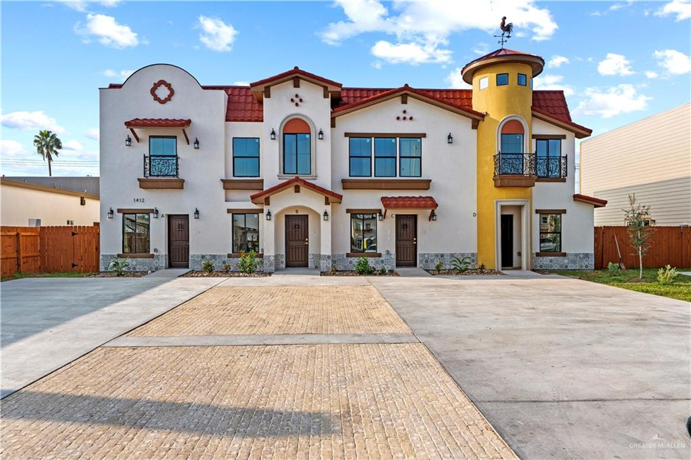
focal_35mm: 22
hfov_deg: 78.6
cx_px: 346
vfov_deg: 57.2
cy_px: 230
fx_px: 422
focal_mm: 22
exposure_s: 1/30
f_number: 9
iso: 50
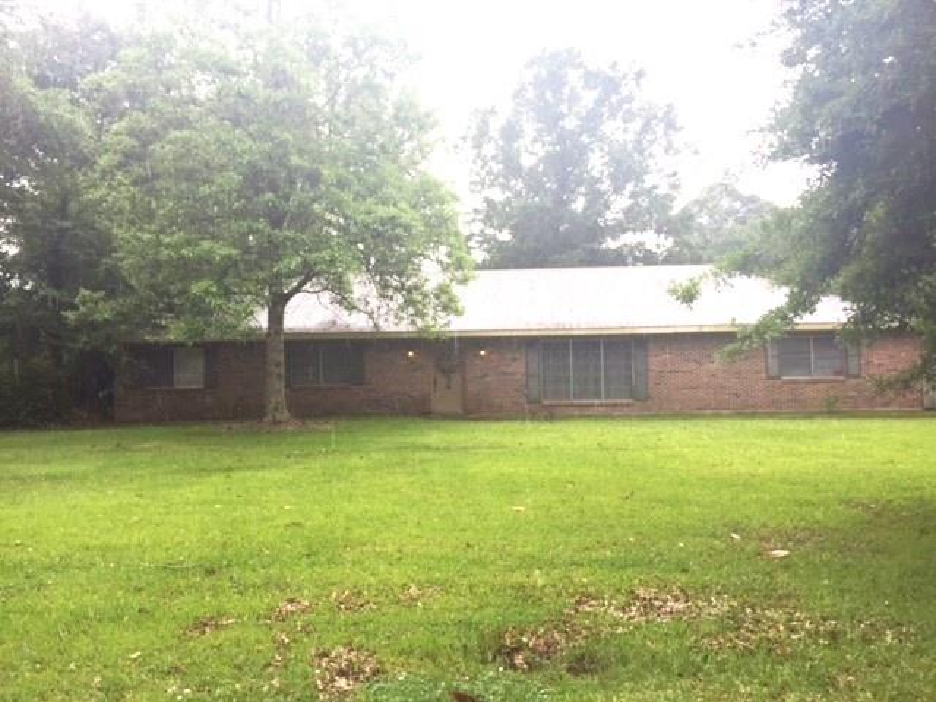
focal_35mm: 29
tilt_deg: +1.0
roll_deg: +0.7
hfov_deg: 61.7
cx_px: 468
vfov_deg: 48.2
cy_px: 351
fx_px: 784
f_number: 2.2
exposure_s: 1/444
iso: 32
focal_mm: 4.15
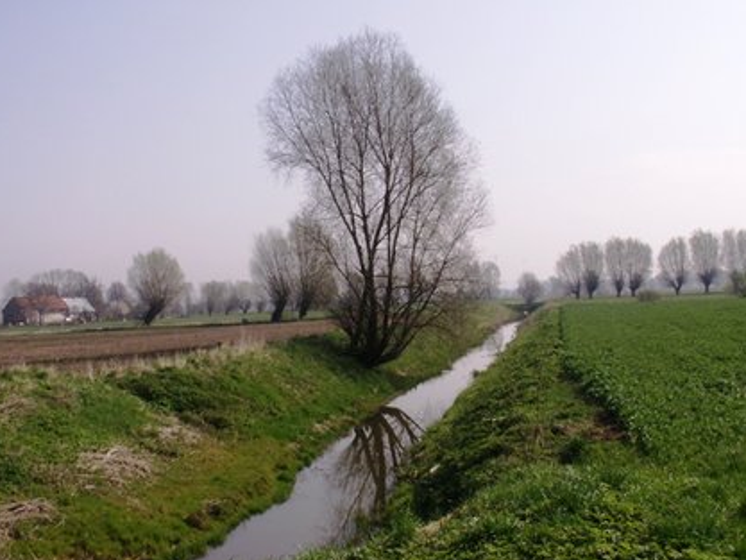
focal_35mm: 42
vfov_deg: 34.3
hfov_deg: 44.8
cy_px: 303
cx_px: 370
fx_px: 905
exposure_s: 1/200
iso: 50
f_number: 8
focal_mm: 5.86
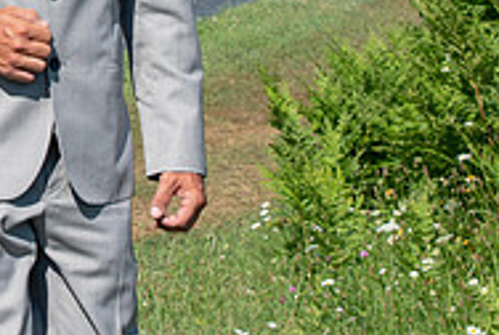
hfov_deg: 9.1
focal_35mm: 222
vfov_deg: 6.2
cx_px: -111
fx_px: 3082
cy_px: -33
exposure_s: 1/400
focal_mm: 48
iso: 200
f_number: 10
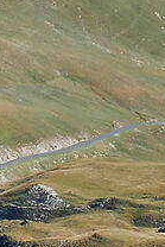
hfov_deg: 3.4
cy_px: 63
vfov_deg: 5.1
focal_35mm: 404
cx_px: 386
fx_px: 2773
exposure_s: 1/160
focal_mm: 12.64
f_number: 6.3
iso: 100
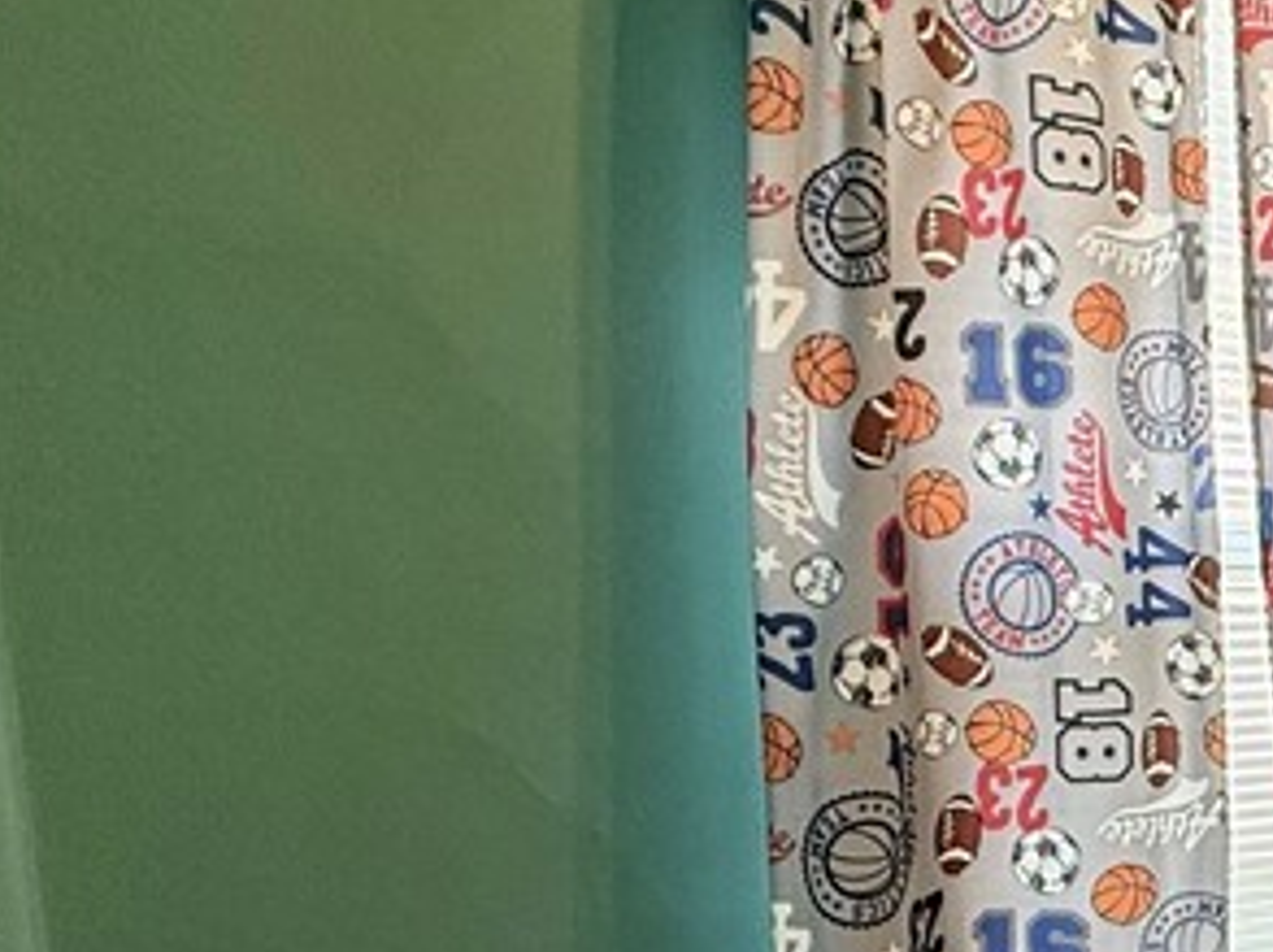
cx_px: 1899
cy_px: 656
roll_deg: -0.4
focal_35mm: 49
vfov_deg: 29.4
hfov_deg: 27.4
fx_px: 1800
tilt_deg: -5.5
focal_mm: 2.22
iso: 320
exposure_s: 1/120
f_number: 2.2
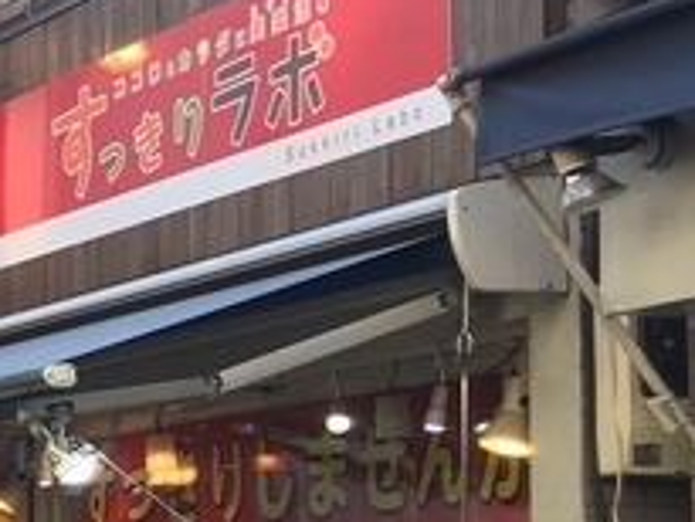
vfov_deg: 10.2
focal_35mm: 145
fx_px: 2913
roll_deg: -1.7
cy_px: 424
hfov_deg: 11.1
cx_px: -1034
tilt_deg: +5.4
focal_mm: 4.15
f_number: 2.2
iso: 25
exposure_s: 1/161
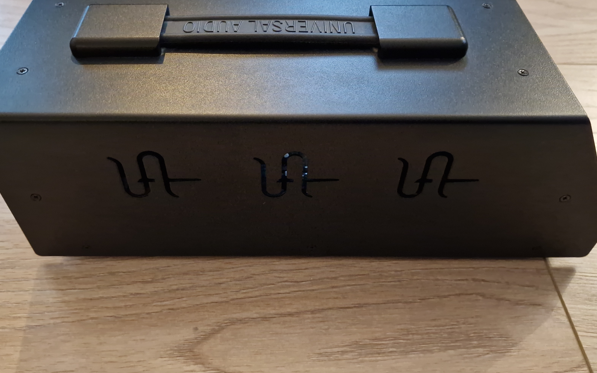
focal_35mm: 31
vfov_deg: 40.5
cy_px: 161
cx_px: 276
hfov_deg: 61.2
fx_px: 504
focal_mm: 6.4
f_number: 1.8
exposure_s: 1/24
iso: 640
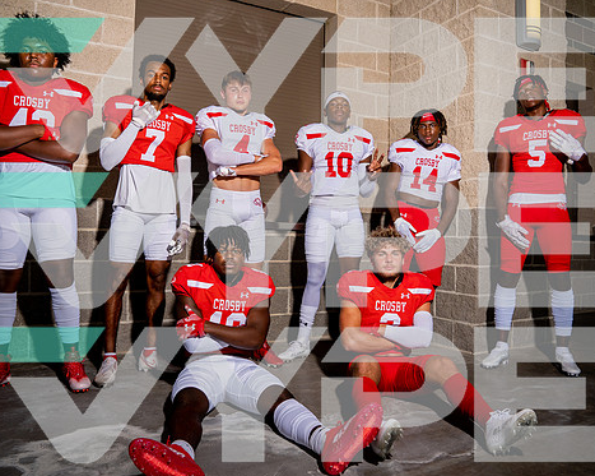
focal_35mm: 28
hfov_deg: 62.2
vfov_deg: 51.5
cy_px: 241
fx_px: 493
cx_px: 301
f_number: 8
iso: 100
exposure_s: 1/250
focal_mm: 24
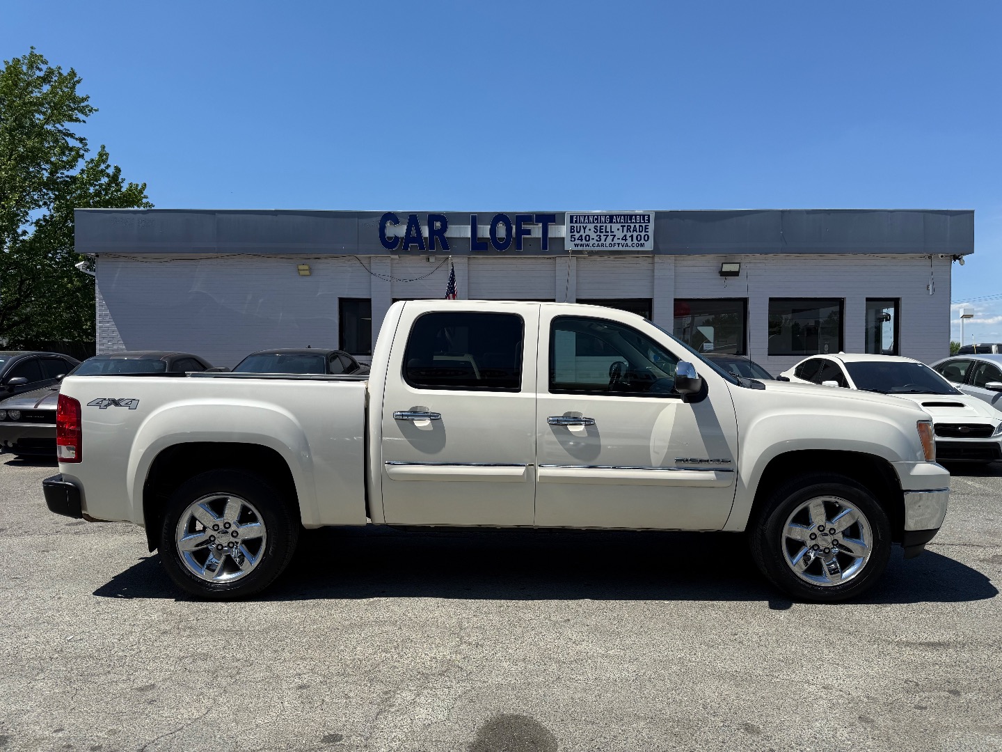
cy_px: 376
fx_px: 695
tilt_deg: -0.4
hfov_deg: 71.6
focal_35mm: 24
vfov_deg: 56.8
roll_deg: -0.2
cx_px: 501
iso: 80
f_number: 1.78
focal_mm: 6.76
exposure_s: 1/5714
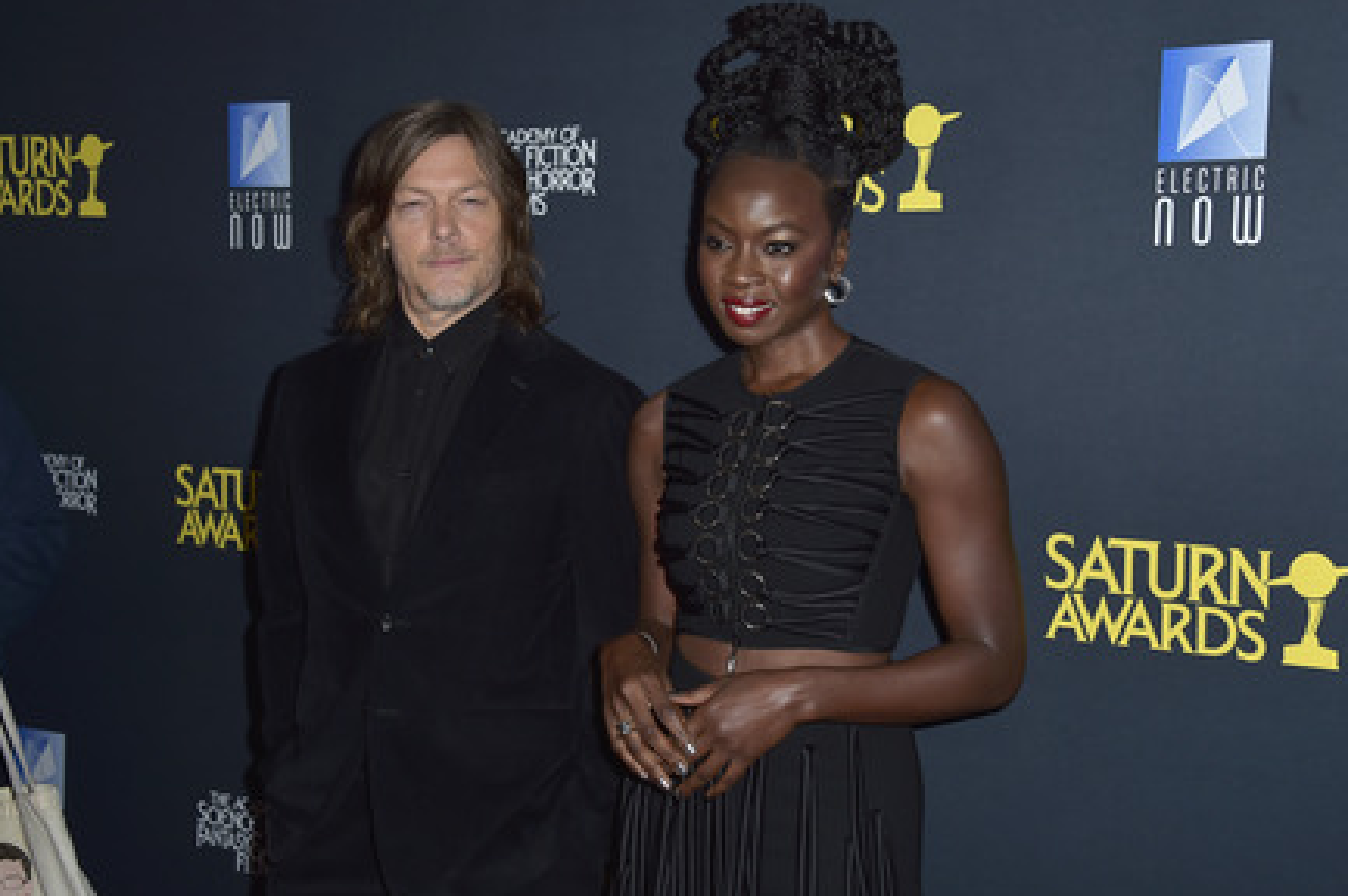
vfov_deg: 26.0
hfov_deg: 38.2
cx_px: 688
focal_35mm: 52
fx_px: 1946
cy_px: 454
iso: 250
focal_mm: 50
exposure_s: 1/250
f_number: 6.3
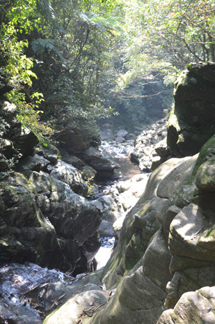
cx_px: 91
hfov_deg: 28.0
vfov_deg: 41.1
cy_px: 142
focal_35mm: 48
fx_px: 431
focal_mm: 18
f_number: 4.5
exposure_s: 1/30
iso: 100
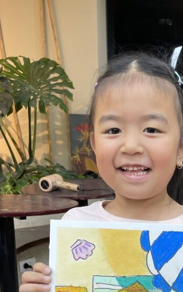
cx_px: 151
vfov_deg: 38.4
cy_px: 259
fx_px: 390
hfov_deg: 25.8
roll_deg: +0.0
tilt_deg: -16.7
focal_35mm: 49
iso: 80
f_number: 1.6
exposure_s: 1/100
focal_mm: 4.2
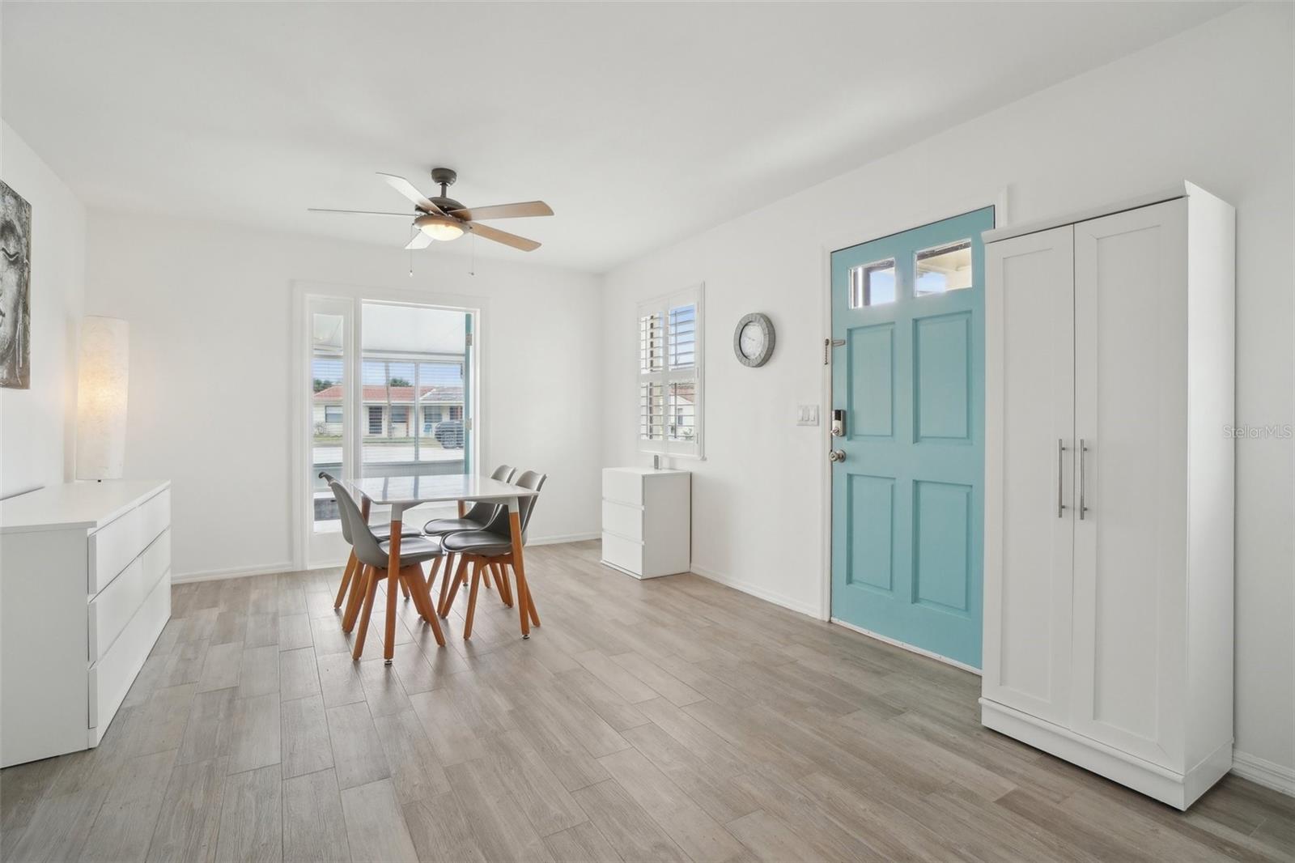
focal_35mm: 16
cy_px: 432
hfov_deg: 95.0
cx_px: 648
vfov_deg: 72.0
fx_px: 593
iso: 400
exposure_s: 1/50
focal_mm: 11
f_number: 8
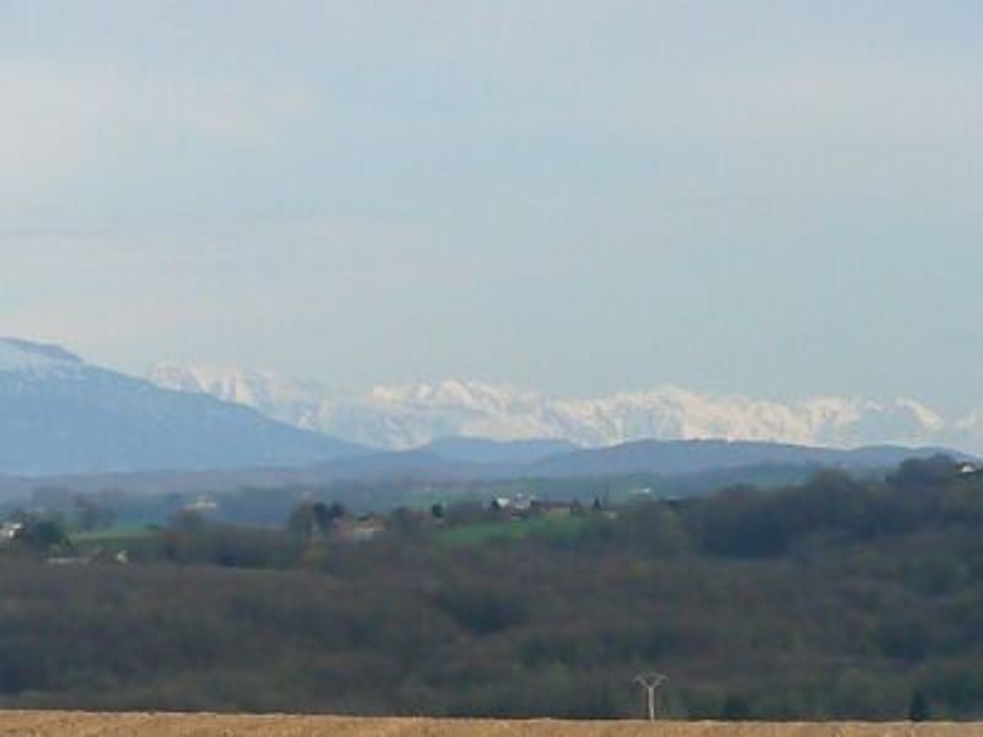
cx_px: 492
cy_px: 368
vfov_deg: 5.1
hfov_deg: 6.8
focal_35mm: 292
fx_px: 8292
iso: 800
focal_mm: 43.4
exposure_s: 1/1600
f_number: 7.1
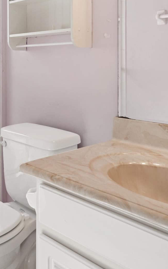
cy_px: 65
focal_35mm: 42
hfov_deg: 28.6
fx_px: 308
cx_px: -1
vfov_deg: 45.4
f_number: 8
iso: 100
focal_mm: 17
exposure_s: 1/10
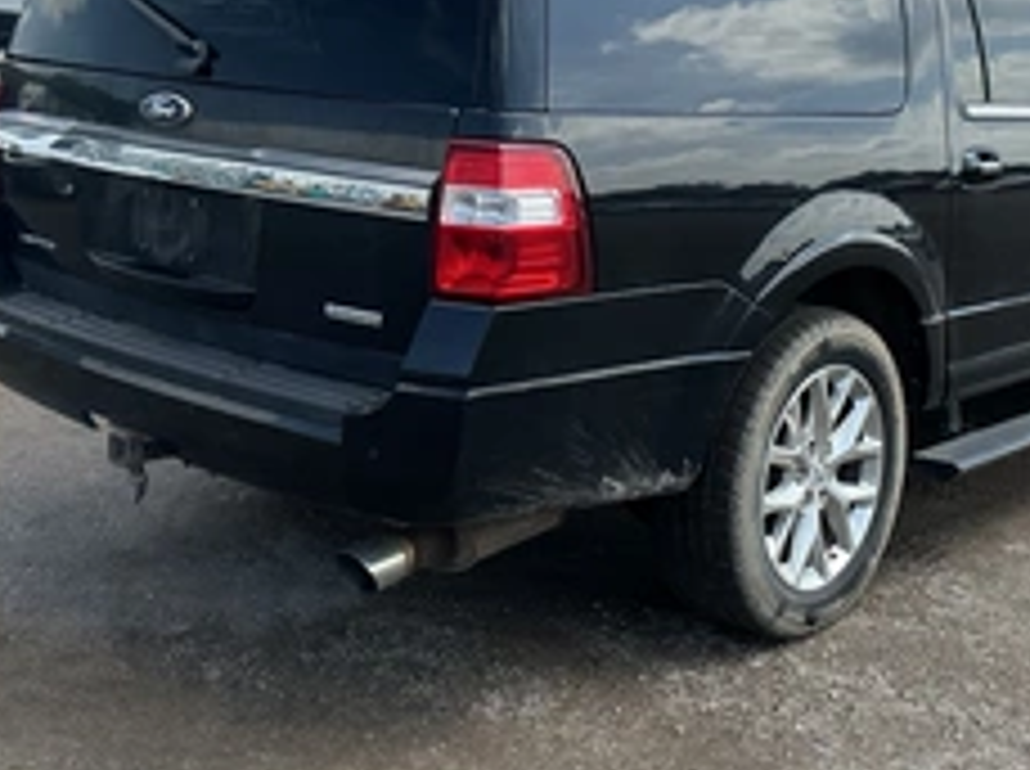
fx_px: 1456
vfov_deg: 29.1
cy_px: 189
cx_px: 652
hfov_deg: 38.7
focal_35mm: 49
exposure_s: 1/1311
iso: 25
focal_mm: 3
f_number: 1.8
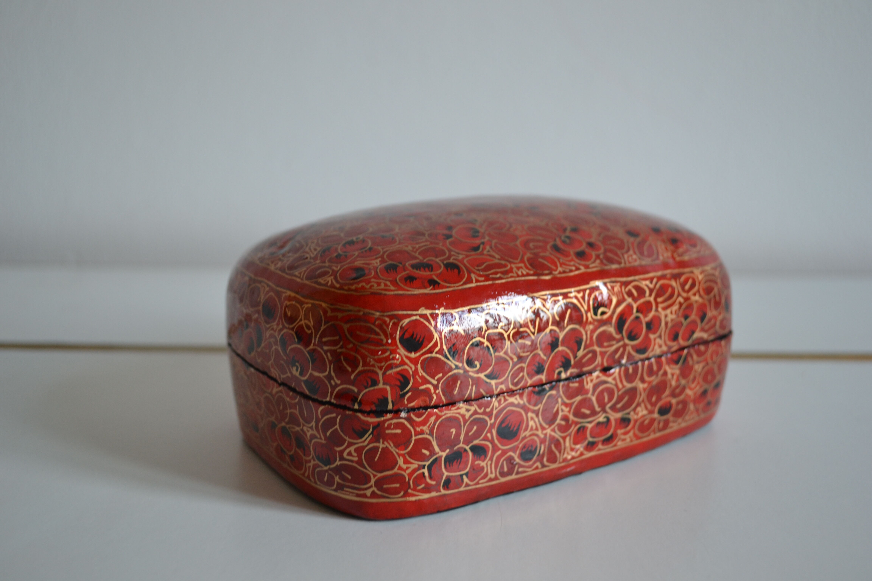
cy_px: 290
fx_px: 872
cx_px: 436
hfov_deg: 53.1
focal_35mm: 36
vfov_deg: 36.9
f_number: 4
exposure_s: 1/30
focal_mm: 24
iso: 400
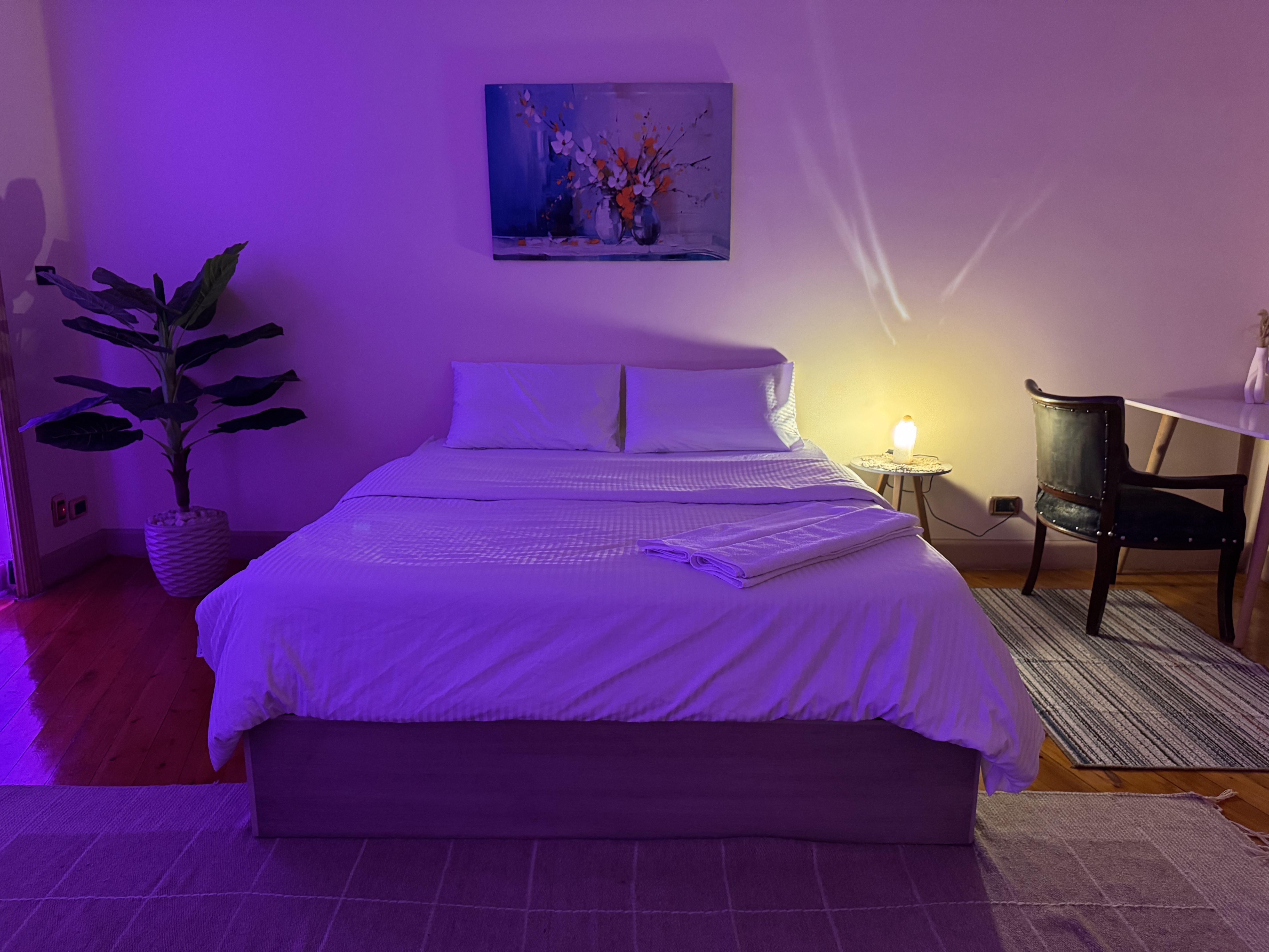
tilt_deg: -12.2
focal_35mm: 24
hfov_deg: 71.6
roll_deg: -0.1
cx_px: 634
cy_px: 476
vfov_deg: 56.8
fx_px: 880
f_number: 1.78
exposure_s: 1/33
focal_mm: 6.76
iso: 640
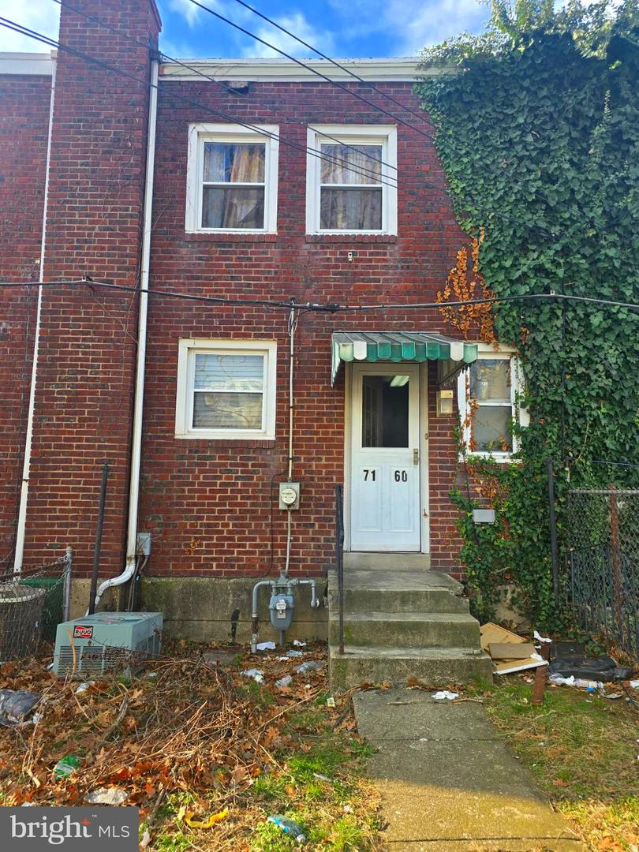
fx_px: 566
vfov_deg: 73.9
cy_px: 426
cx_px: 320
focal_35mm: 23
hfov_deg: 58.9
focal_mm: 6.3
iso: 12
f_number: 1.7
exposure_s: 1/220
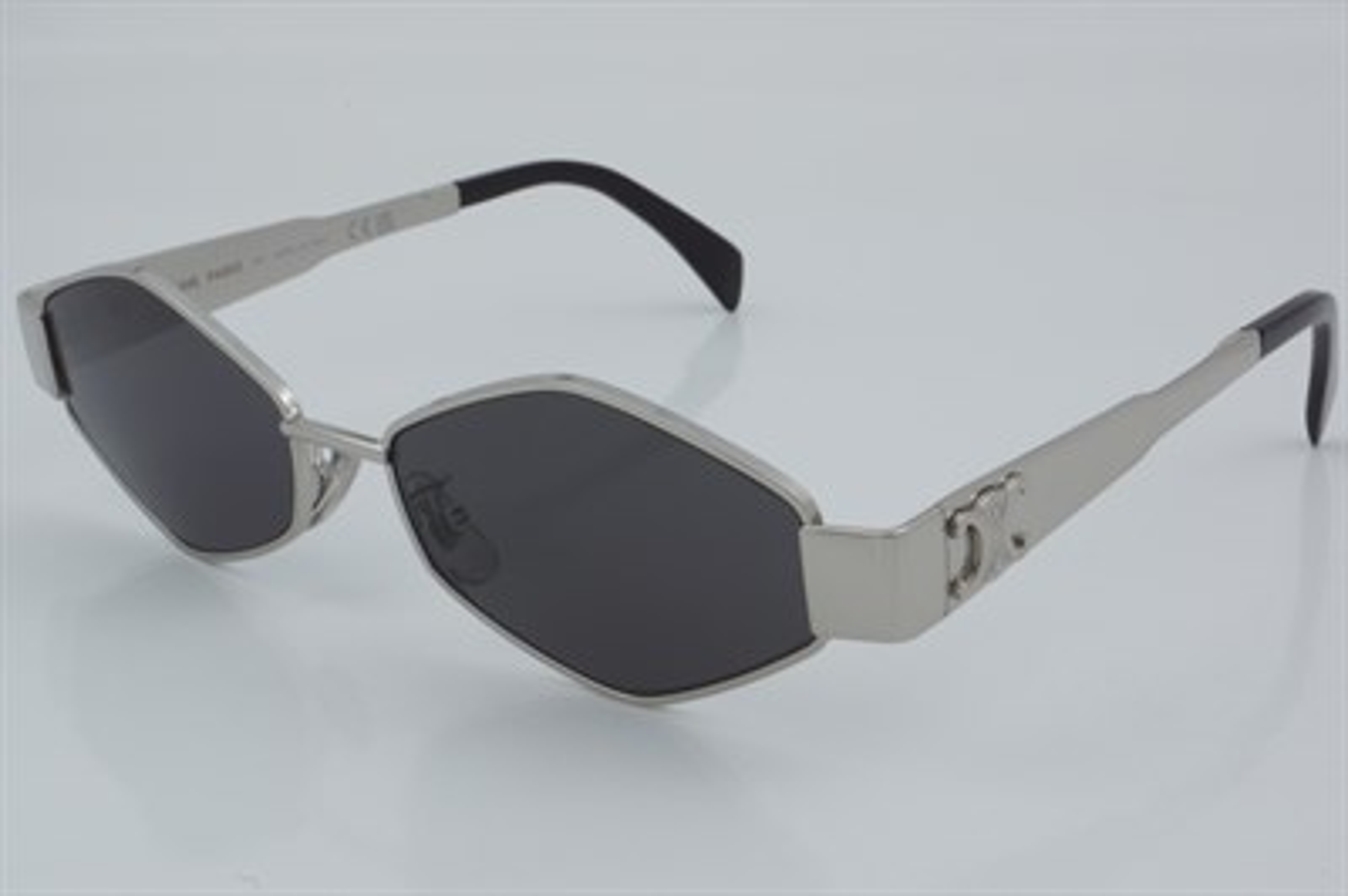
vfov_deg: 18.2
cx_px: 674
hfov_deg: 27.0
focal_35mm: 75
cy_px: 448
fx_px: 2806
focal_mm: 50
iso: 100
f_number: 32
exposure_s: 1/4
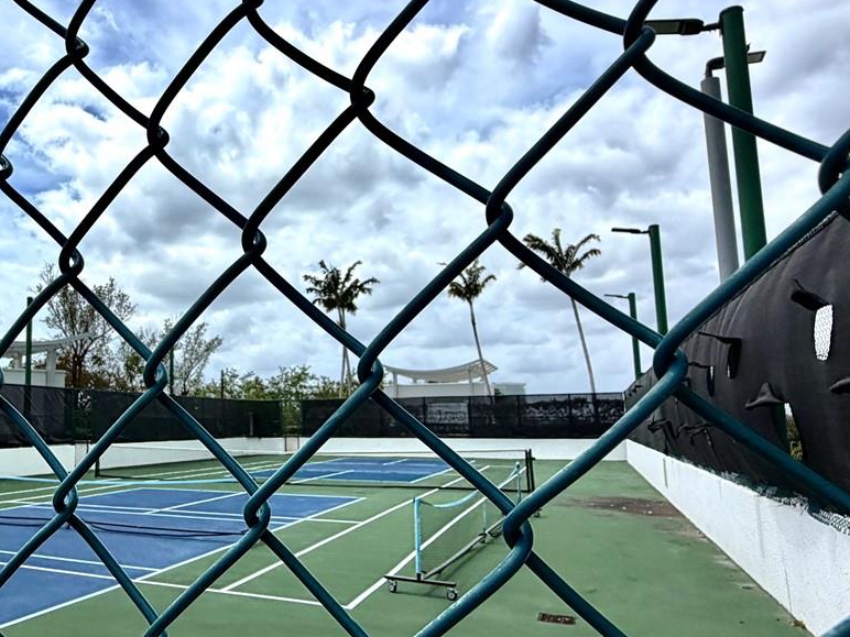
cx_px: 214
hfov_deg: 58.5
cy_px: 330
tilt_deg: +10.0
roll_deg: +0.1
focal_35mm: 29
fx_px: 712
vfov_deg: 48.2
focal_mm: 2.22
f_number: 2.2
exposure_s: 1/1795
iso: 20
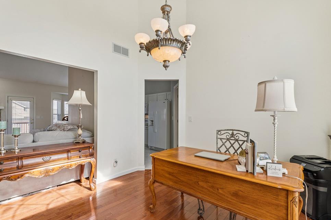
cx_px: 164
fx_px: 156
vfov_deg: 70.4
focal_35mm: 17
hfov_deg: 93.3
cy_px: 115
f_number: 13
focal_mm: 16
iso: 100
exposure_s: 1/20
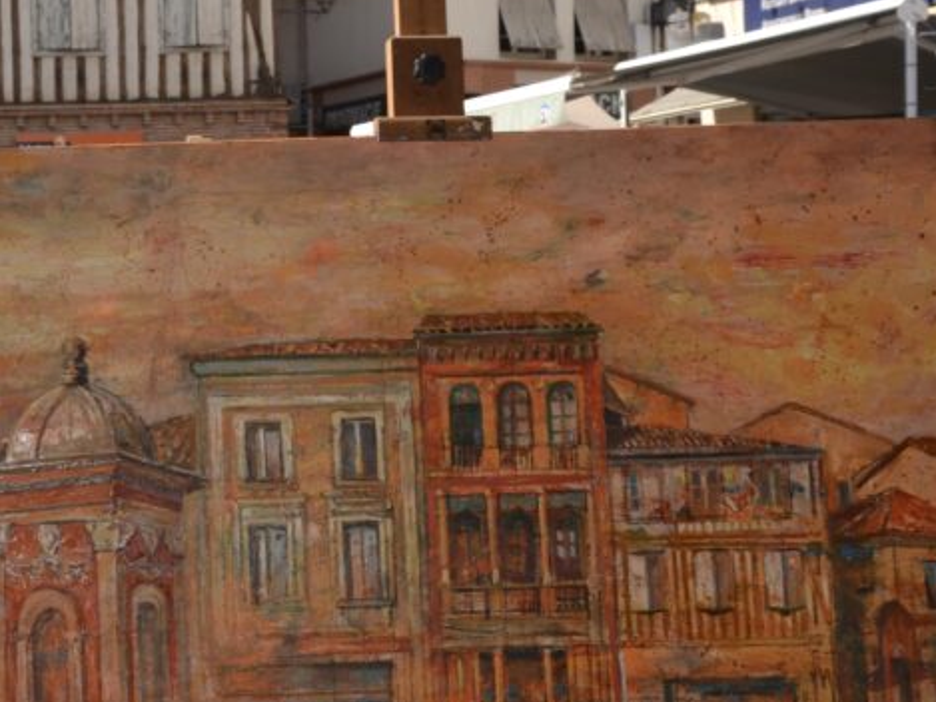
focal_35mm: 89
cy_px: 370
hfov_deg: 21.6
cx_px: 166
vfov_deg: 16.6
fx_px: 2412
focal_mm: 25
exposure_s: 1/125
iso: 100
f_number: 8
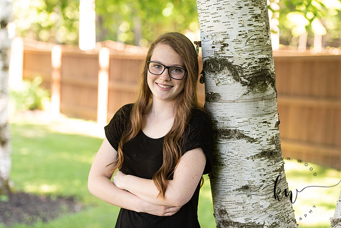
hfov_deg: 20.8
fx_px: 928
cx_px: 170
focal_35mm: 98
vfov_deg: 14.0
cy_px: 114
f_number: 2.8
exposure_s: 1/200
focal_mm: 98
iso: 400
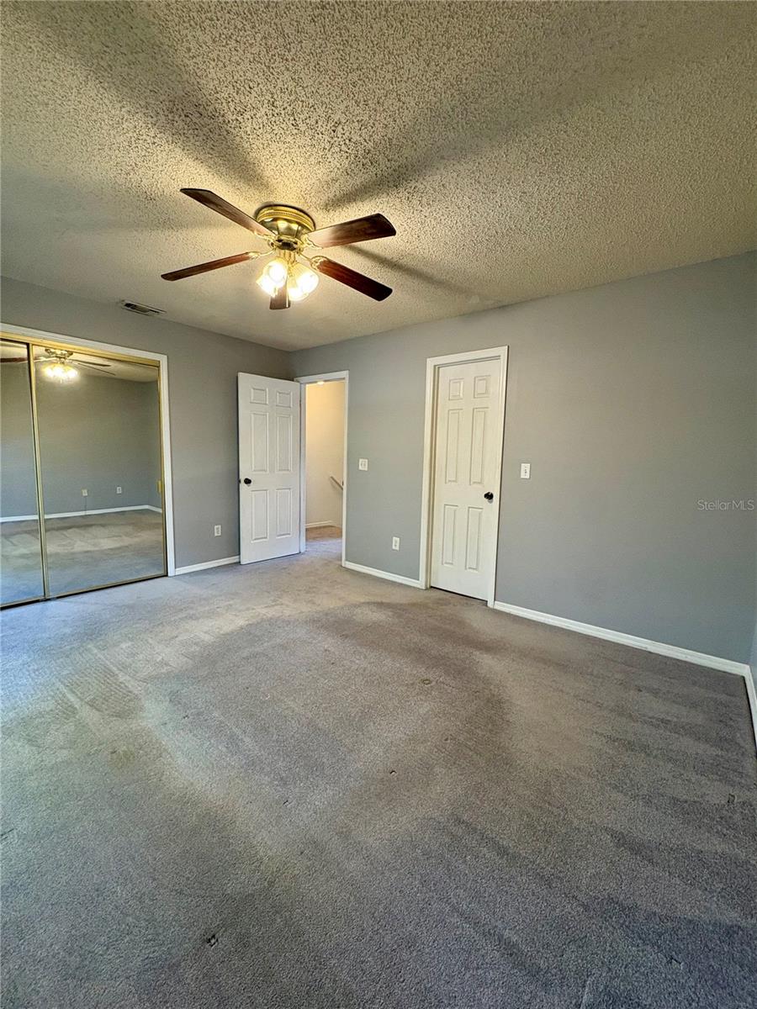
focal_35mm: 14
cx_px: 378
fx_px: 408
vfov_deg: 102.1
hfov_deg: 85.7
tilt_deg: -6.3
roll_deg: -1.4
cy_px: 504
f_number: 2.2
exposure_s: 1/60
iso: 250
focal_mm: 2.22
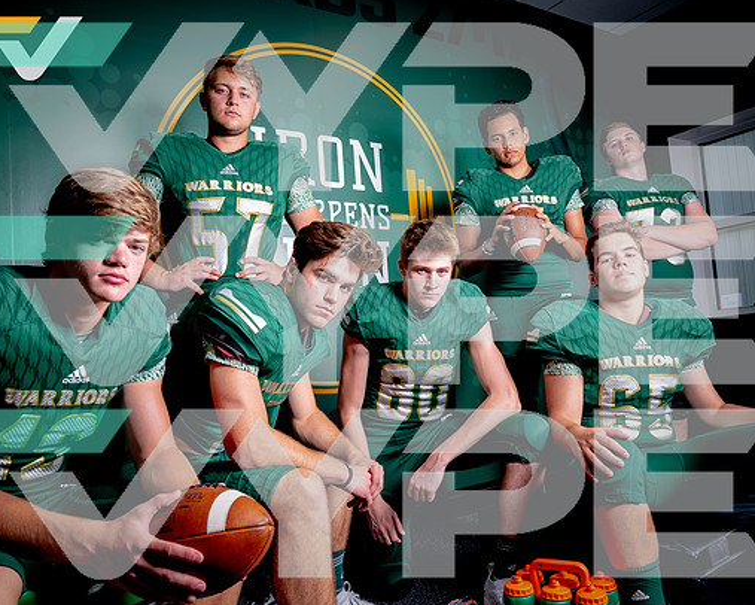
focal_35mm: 29
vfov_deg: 50.0
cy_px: 300
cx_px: 394
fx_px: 648
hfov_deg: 60.4
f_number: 8
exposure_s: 1/125
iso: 125
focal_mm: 24
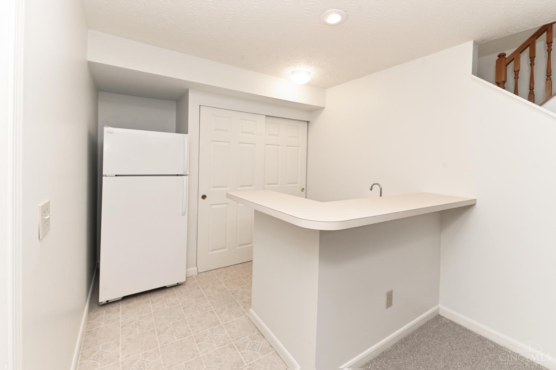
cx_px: 278
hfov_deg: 100.4
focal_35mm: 15
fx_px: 232
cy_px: 185
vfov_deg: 77.2
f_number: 8
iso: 250
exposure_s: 1/60
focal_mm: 15
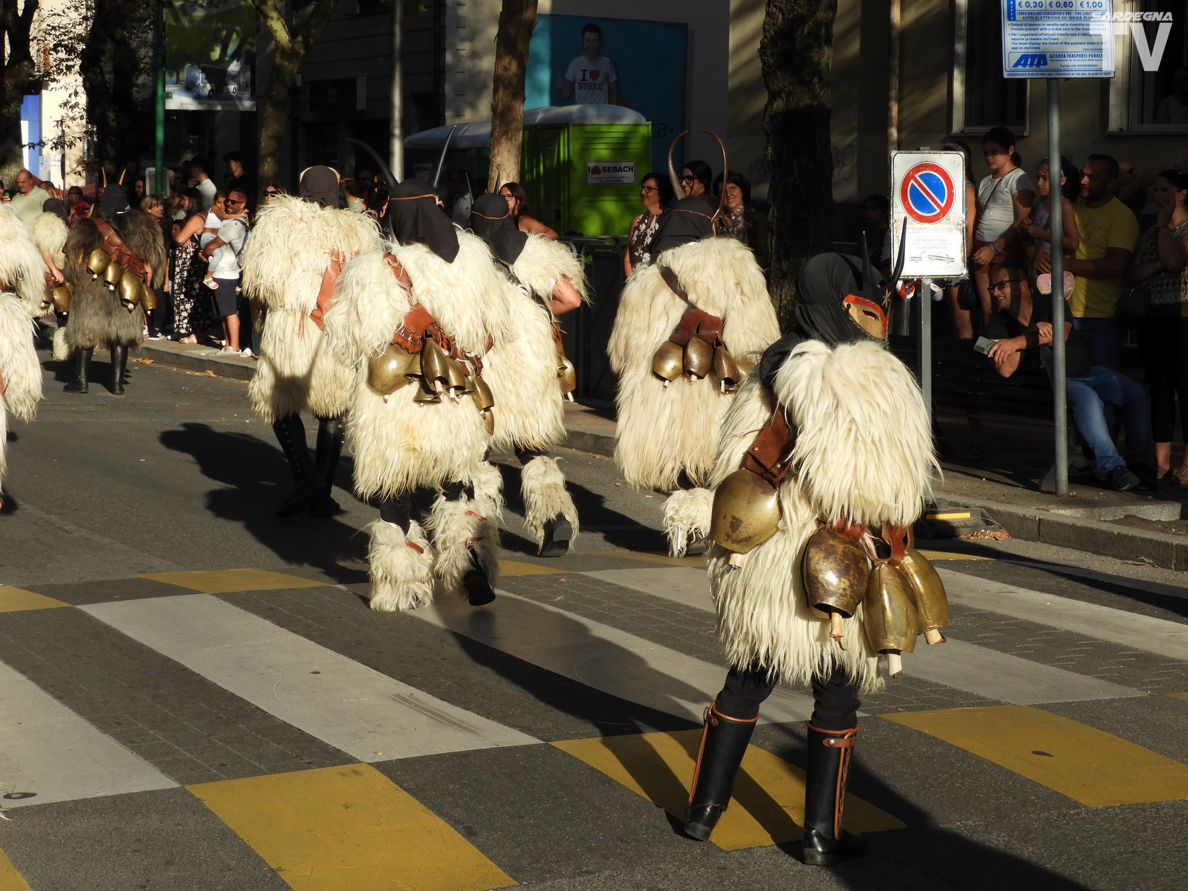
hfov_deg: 24.4
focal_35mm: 80
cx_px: 594
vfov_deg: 18.4
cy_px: 446
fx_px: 2746
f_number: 4.5
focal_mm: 14.3
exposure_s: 1/640
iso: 100
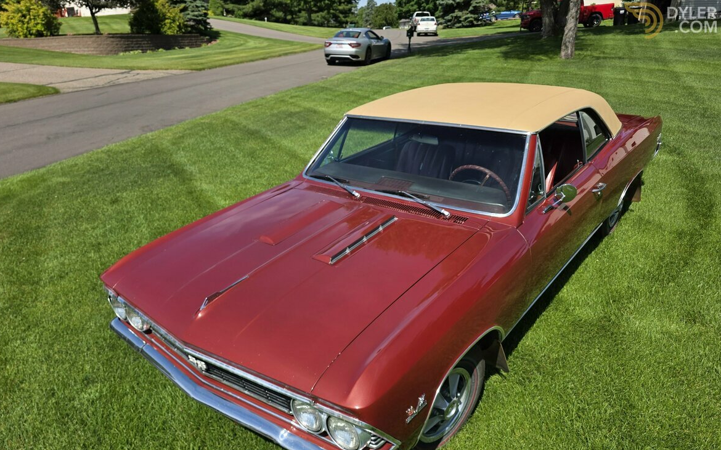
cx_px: 353
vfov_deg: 48.9
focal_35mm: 25
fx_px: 491
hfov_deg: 72.5
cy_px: 273
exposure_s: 1/5447
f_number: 1.7
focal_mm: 6.3
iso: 80
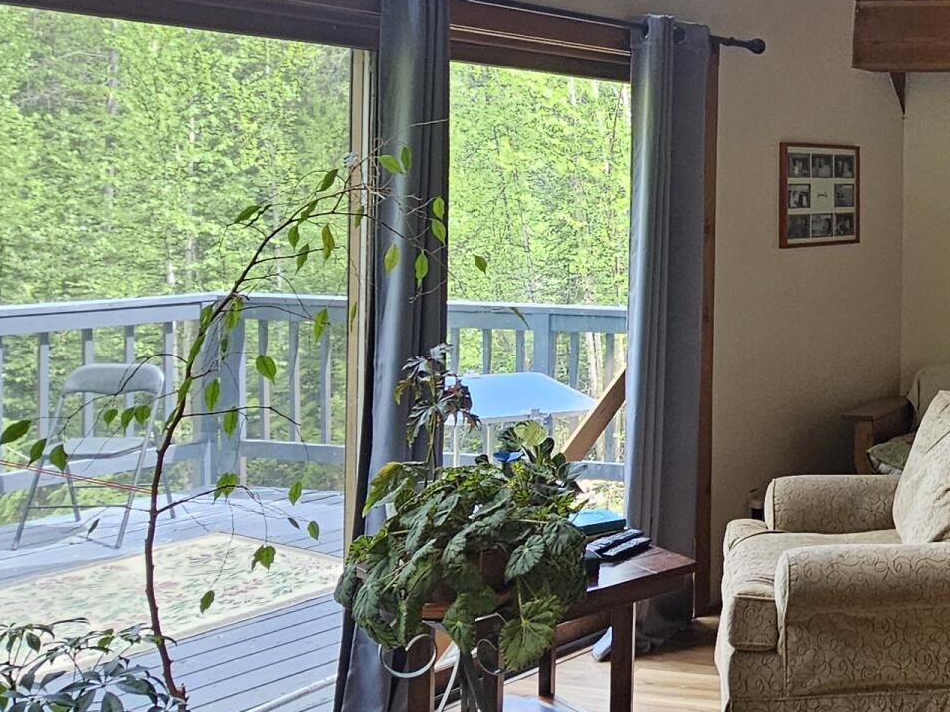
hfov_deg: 39.6
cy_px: 204
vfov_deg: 34.6
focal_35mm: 41
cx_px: 978
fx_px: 1125
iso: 80
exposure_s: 1/120
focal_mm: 2.2
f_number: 2.2
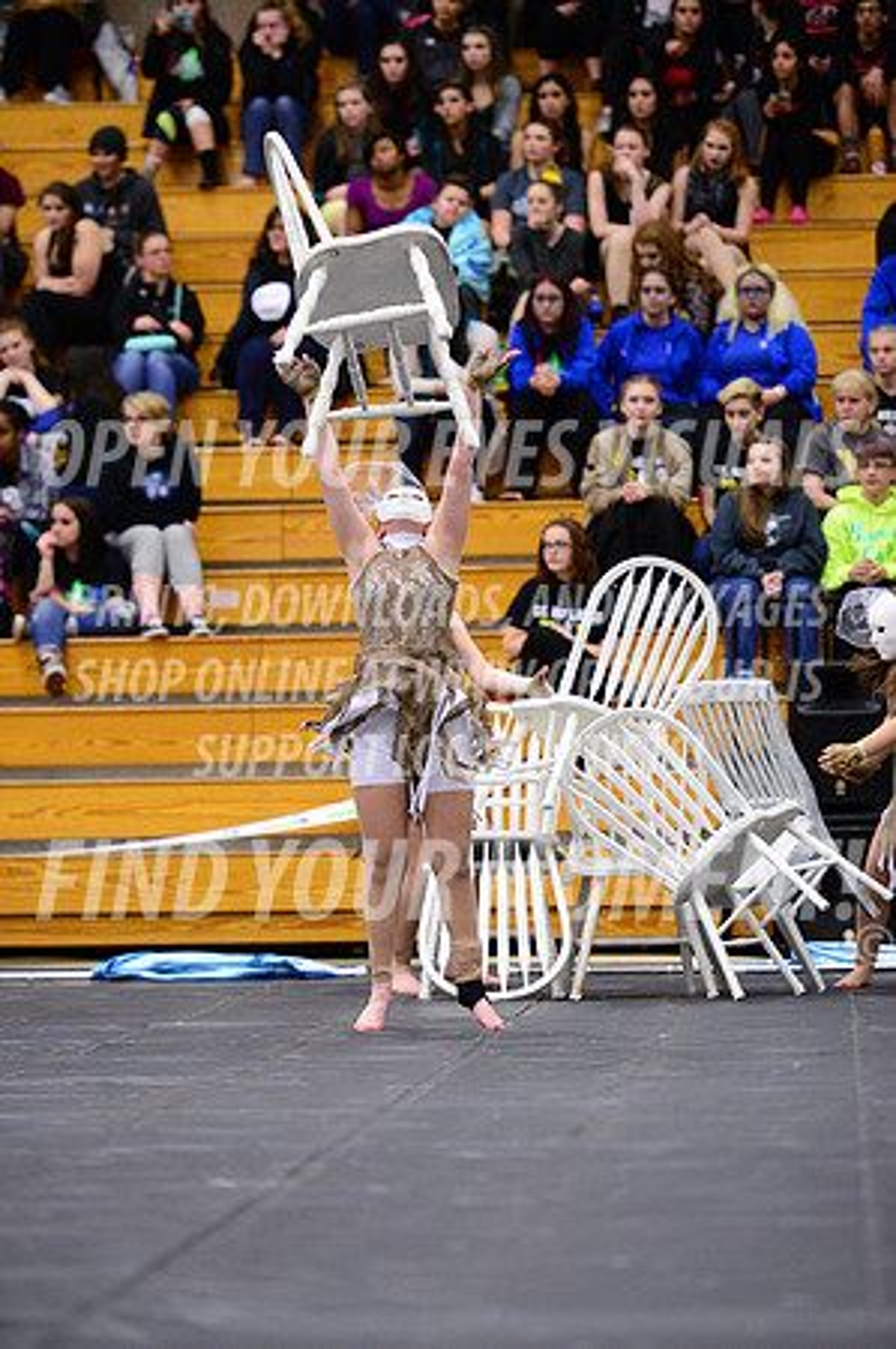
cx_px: 448
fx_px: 5425
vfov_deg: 14.2
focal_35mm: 145
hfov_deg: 9.4
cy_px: 674
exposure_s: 1/320
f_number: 2.8
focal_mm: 145
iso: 6400
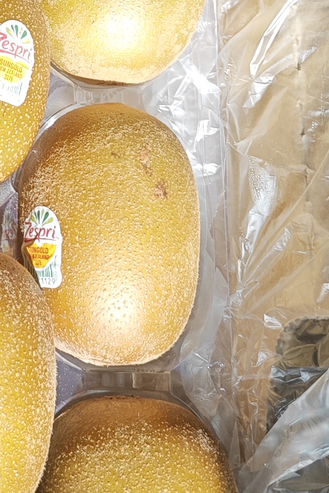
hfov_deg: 13.2
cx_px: -242
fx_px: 1301
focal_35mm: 95
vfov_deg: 20.9
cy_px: 24
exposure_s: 1/159
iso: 50
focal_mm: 5.43
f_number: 1.8
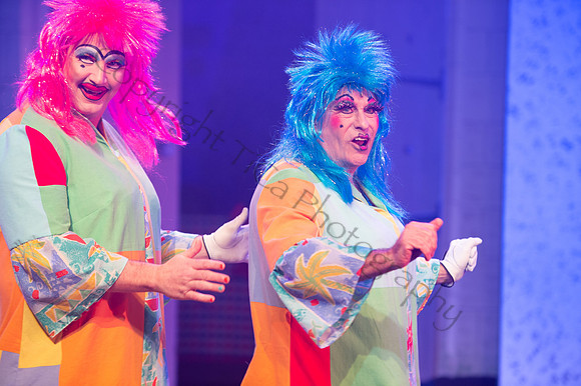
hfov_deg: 15.8
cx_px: 290
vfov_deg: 10.5
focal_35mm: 130
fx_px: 2097
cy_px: 193
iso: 1000
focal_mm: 130
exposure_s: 1/200
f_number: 2.8
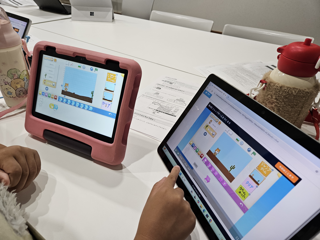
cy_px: 120
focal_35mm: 23
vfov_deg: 58.9
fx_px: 213
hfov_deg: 73.9
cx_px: 160
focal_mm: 5.4
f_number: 1.8
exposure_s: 1/100
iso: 160
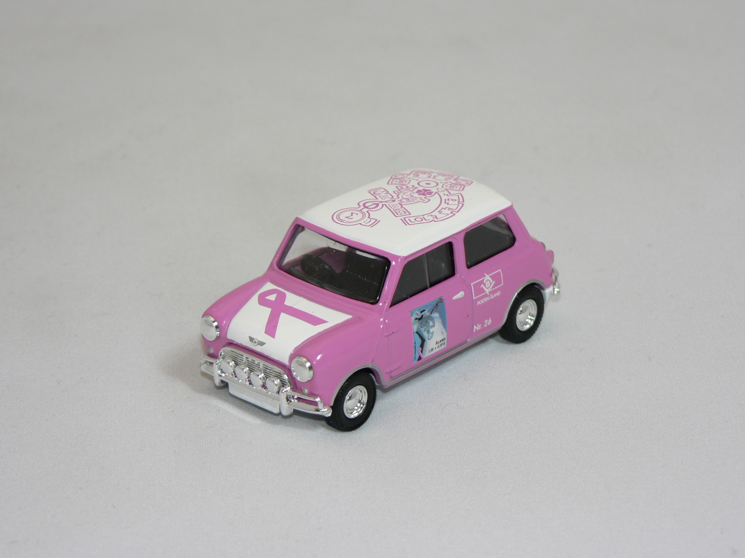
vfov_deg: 12.5
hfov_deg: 16.6
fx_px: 2561
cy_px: 279
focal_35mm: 119
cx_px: 372
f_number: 3.2
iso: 80
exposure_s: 1/60
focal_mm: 19.9
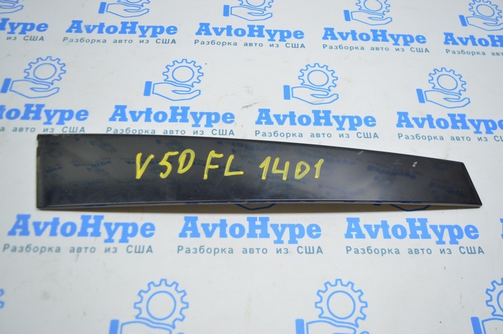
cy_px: 167
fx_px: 440
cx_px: 252
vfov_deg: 41.6
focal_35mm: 32
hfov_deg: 59.5
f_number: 3.8
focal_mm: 21
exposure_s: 1/60
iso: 400
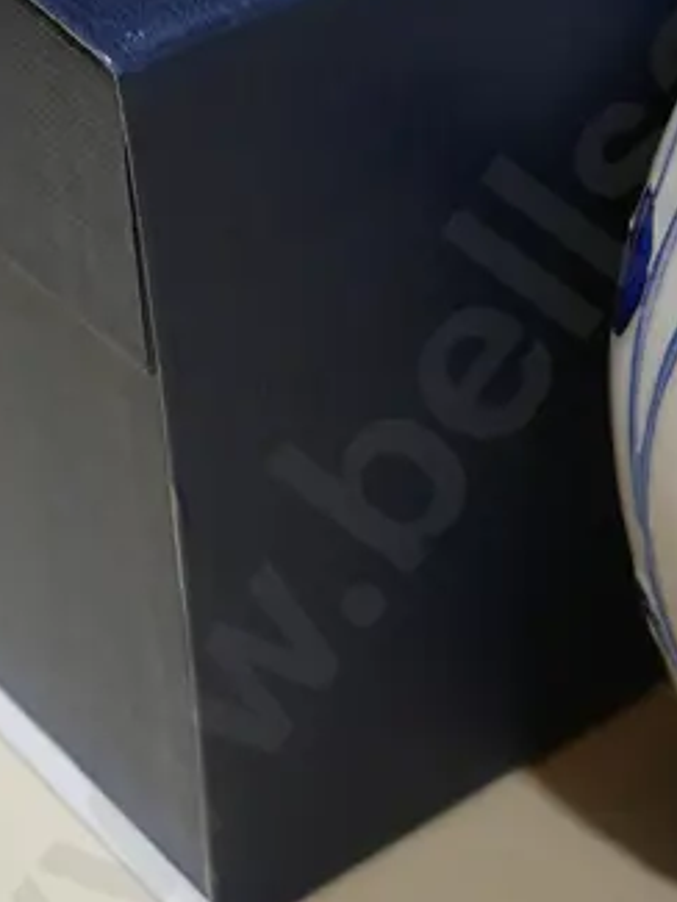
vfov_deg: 15.3
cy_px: -72
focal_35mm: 126
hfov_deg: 11.5
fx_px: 3283
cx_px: 814
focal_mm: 20
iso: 200
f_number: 4.4
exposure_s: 1/60
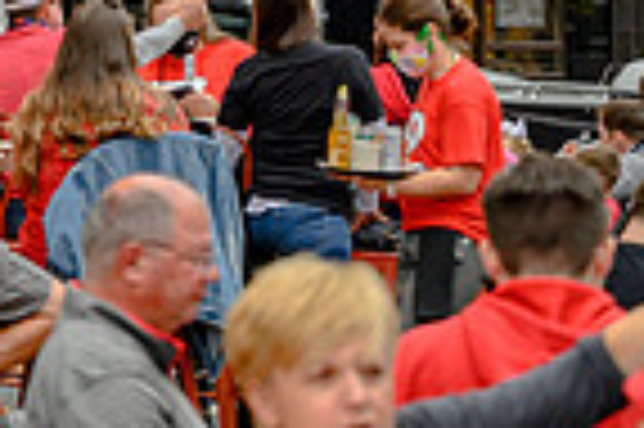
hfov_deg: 7.1
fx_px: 5057
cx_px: -482
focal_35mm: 283
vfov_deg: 4.8
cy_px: -90
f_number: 4
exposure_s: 1/125
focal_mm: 70
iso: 100
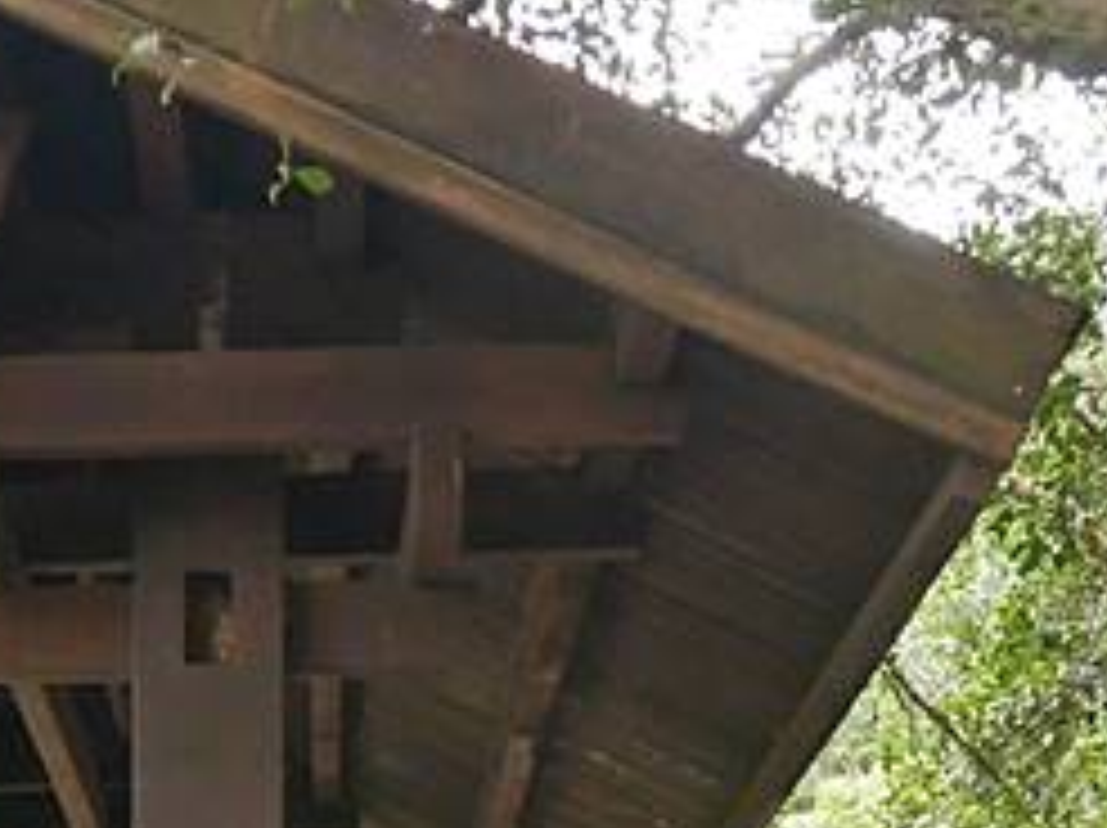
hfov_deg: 17.2
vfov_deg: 12.3
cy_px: 1249
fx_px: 3642
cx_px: 382
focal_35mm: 114
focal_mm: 14
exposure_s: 1/60
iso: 1000
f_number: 3.5
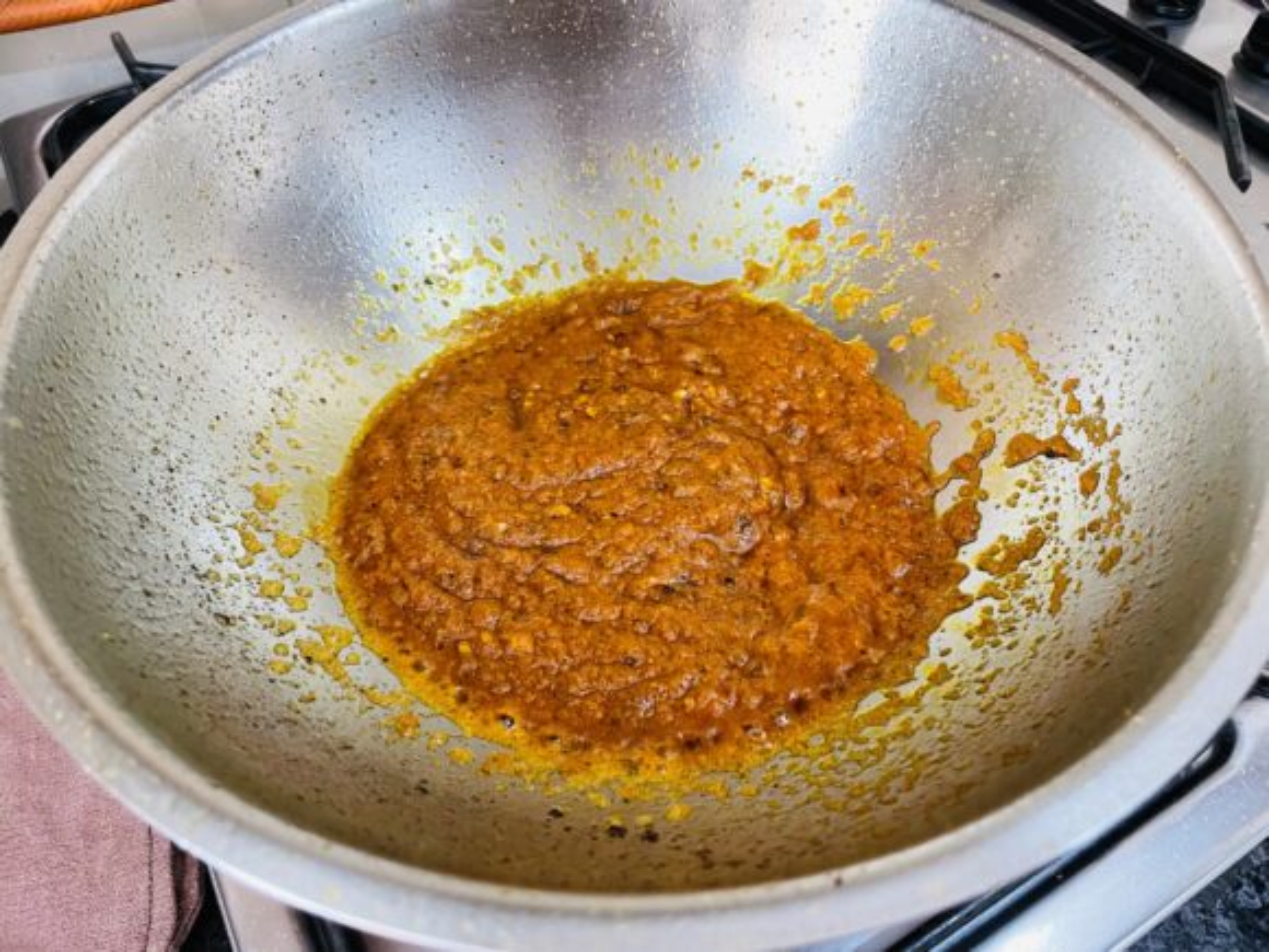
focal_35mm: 26
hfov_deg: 67.3
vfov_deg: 53.1
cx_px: 634
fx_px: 953
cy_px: 476
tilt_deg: -50.7
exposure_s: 1/50
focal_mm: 4.2
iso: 200
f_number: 1.6
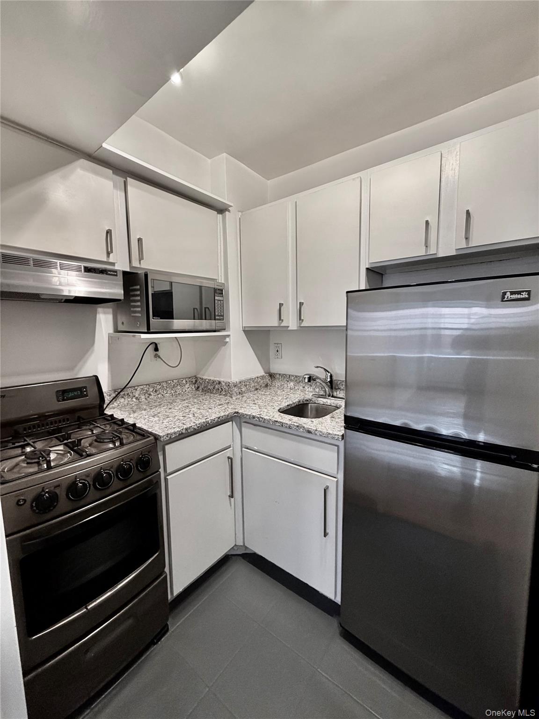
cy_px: 360
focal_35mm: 14
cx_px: 270
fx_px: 291
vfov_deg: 102.1
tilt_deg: -6.9
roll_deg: +0.7
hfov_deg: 85.7
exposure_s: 1/60
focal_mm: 2.22
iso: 200
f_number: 2.2
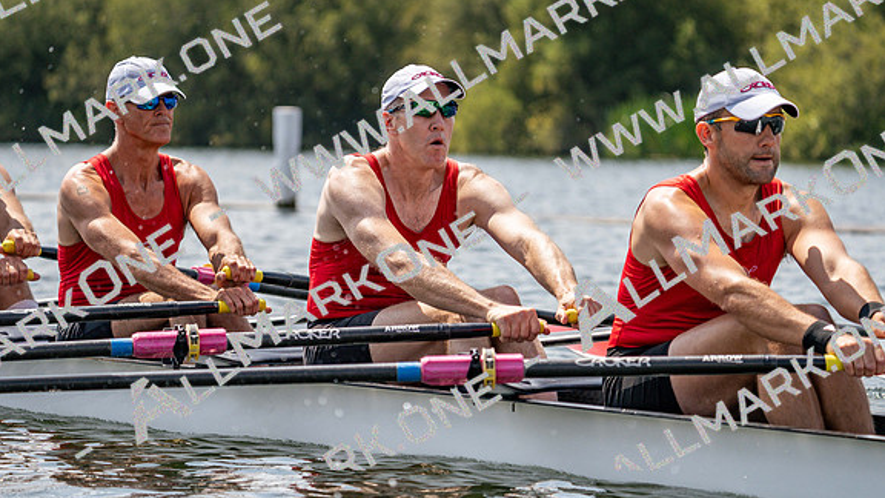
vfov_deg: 5.8
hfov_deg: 10.2
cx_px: 442
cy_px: 207
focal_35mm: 211
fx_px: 4951
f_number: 5.6
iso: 250
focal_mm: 200
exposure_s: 1/1600
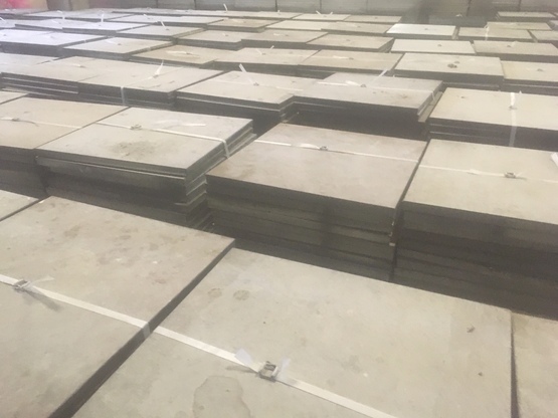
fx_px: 467
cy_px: 209
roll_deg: -0.6
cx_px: 279
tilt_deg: -26.2
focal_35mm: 29
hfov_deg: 61.7
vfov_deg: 48.2
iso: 250
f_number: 2.2
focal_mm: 4.15
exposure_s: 1/17
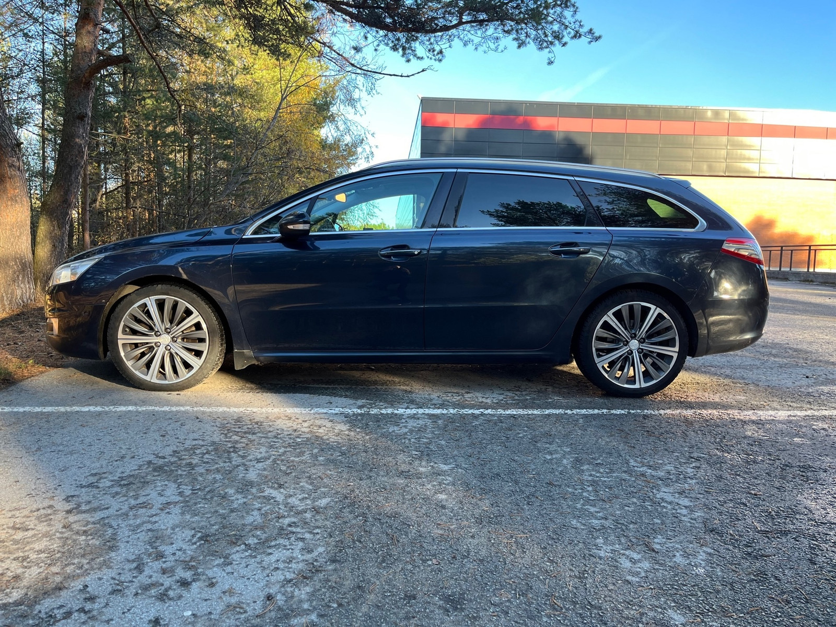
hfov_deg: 67.3
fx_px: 628
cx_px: 418
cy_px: 314
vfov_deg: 53.1
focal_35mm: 26
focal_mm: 5.1
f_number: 1.6
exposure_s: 1/163
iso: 40
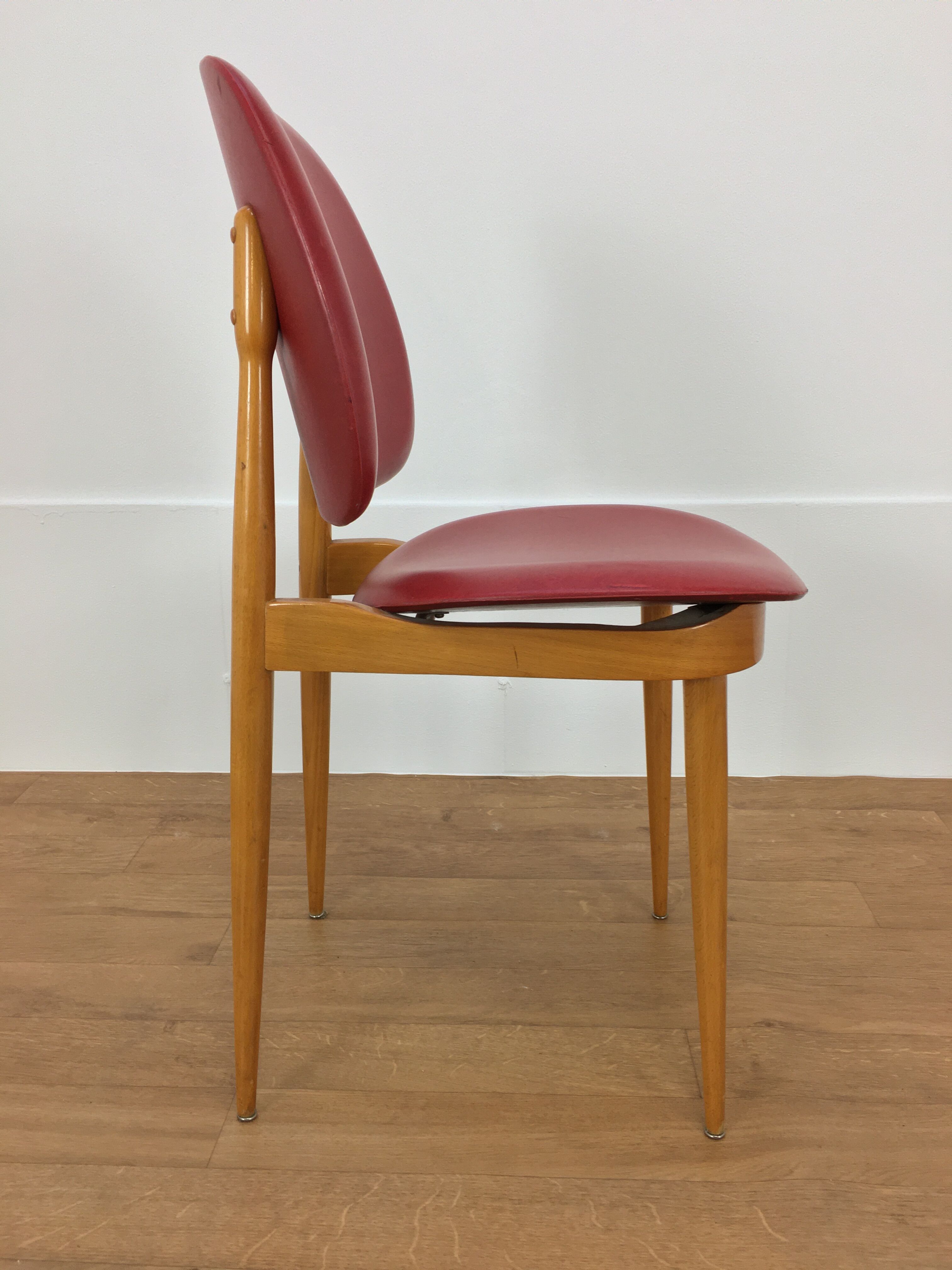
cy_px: 635
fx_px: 1063
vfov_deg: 61.7
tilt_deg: -15.5
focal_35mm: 29
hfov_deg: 48.2
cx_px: 476
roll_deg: +0.6
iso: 40
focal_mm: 4.15
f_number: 2.2
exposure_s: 1/33
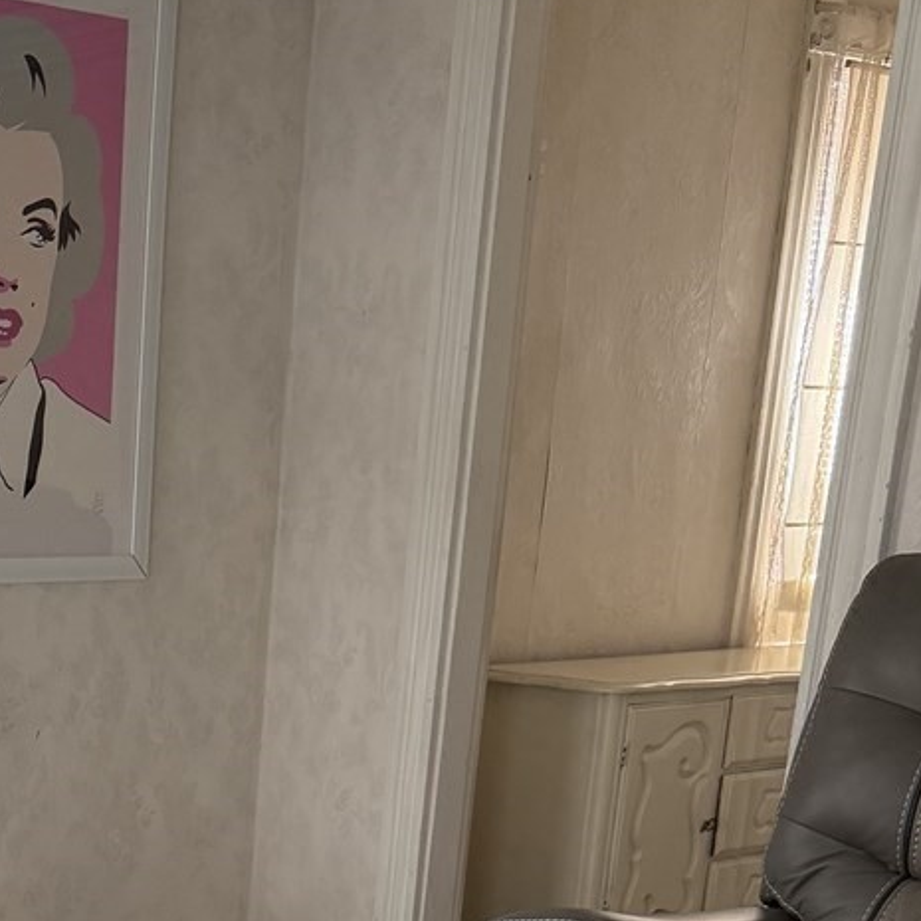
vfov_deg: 22.3
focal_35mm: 70
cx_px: -40
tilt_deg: -19.0
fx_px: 2107
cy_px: 1178
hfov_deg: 23.4
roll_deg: -0.1
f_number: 1.78
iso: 200
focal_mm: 6.76
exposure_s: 1/154
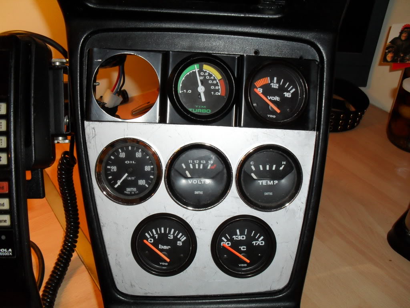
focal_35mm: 35
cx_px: 205
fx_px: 415
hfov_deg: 52.6
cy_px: 154
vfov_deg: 40.7
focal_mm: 6.3
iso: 200
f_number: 3.2
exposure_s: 1/45
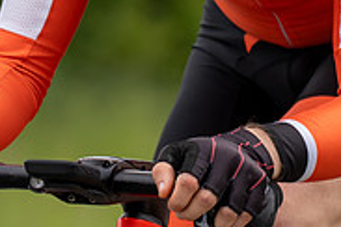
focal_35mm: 694
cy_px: -8
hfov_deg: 3.0
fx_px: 6573
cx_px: 159
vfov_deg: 2.0
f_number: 3.2
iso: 160
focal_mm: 129
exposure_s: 1/1250
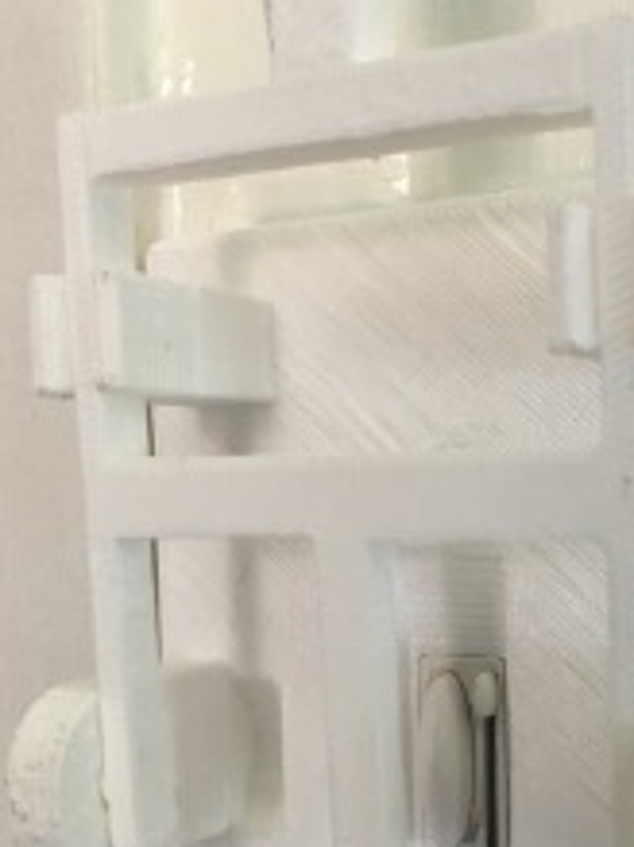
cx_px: 352
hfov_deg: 27.5
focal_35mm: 53
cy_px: 549
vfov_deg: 35.9
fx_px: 1296
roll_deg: +1.2
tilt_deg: -4.8
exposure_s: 1/15
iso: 250
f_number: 2.2
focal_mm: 4.15
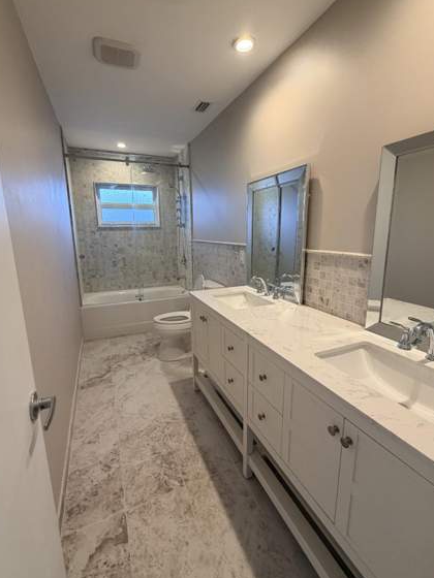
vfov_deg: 94.5
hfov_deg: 78.1
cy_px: 287
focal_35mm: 16
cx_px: 218
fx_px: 267
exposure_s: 1/60
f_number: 2.2
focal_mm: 2.22
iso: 160
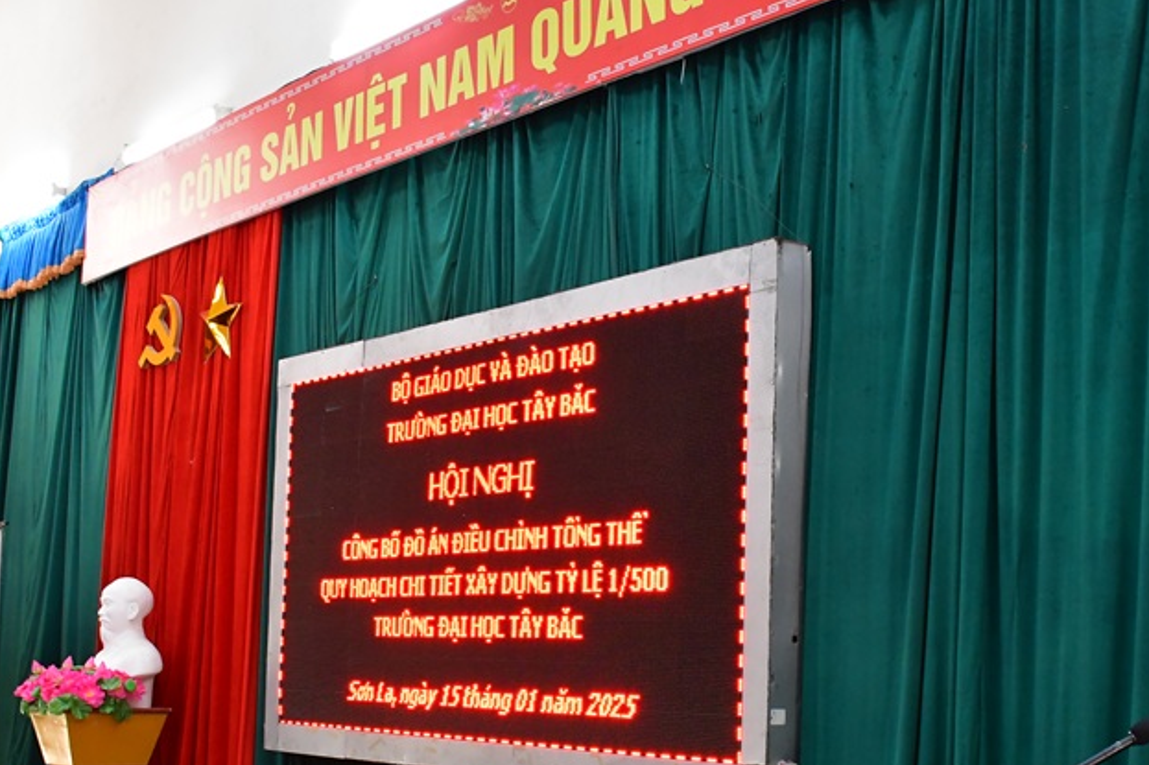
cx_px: 799
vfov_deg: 25.3
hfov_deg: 37.0
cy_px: 551
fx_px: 1691
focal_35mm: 53
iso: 3200
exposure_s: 1/60
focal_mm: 22
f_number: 8
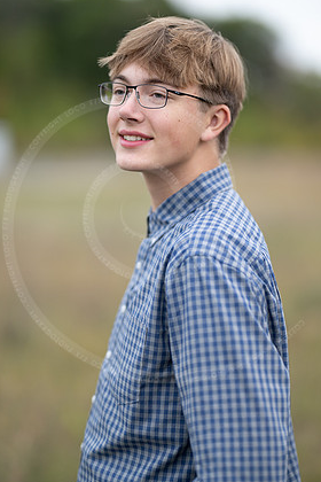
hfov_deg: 15.0
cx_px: 157
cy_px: 234
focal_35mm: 91
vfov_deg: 22.4
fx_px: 1217
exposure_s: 1/400
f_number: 1.3
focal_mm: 85
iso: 500
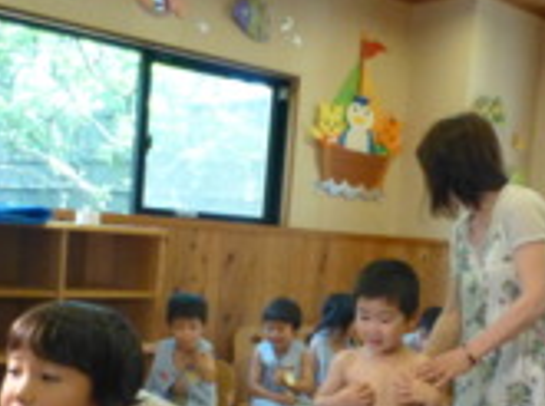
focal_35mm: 51
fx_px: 801
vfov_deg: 27.9
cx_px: 277
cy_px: 317
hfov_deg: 37.6
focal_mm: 4.3
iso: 800
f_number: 3.3
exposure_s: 1/80
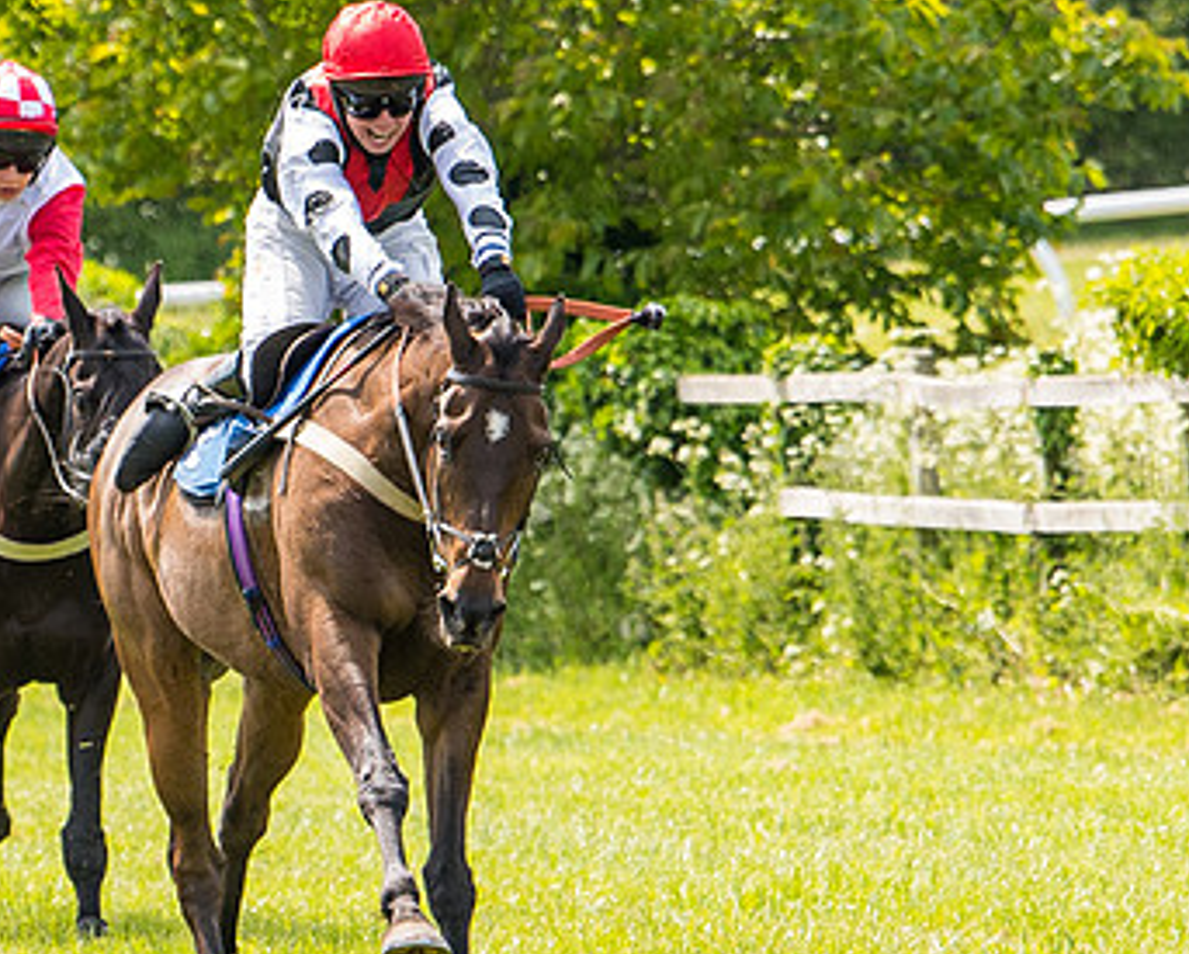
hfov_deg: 2.8
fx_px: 24407
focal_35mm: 693
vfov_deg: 2.2
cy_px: 523
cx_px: 428
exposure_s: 1/1250
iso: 400
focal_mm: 165
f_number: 4
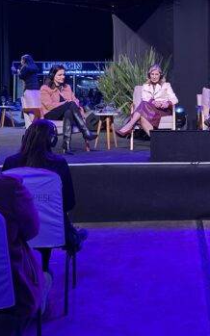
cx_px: 196
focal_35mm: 56
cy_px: 74
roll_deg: -0.2
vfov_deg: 35.3
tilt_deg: +1.7
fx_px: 513
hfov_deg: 22.5
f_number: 1.78
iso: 200
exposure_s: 1/80
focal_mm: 6.86
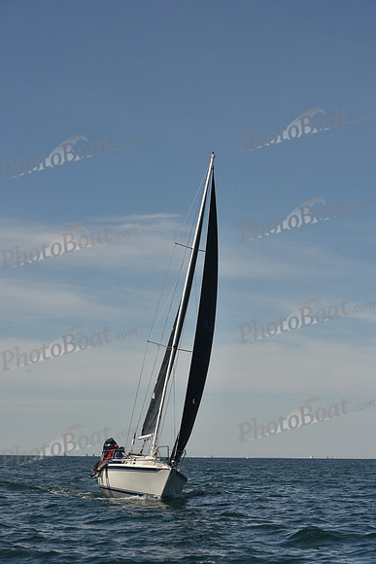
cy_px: 282
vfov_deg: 28.8
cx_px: 188
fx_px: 1096
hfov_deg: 19.5
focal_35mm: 70
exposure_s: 1/640
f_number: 9
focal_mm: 70
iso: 250
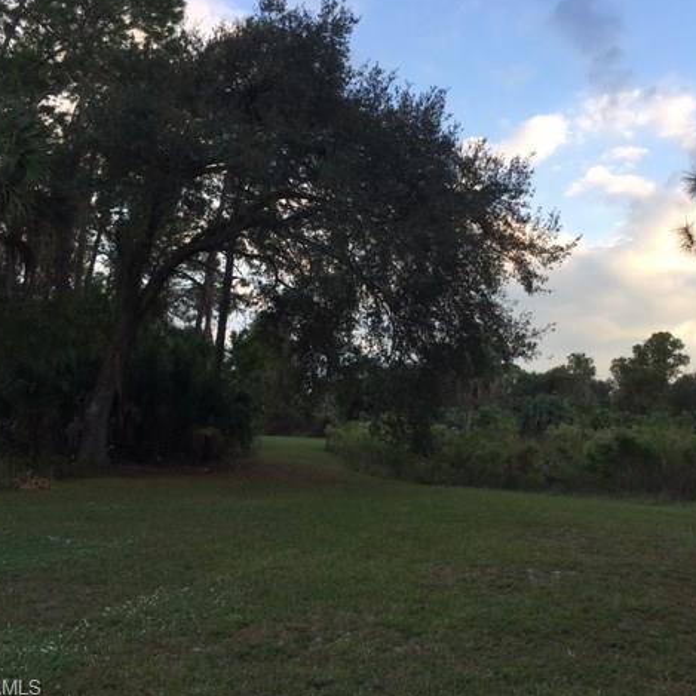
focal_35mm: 35
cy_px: 346
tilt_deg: +6.1
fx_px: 796
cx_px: 407
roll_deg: -2.5
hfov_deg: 47.0
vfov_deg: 47.2
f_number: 2.2
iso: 25
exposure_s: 1/299
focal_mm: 4.15
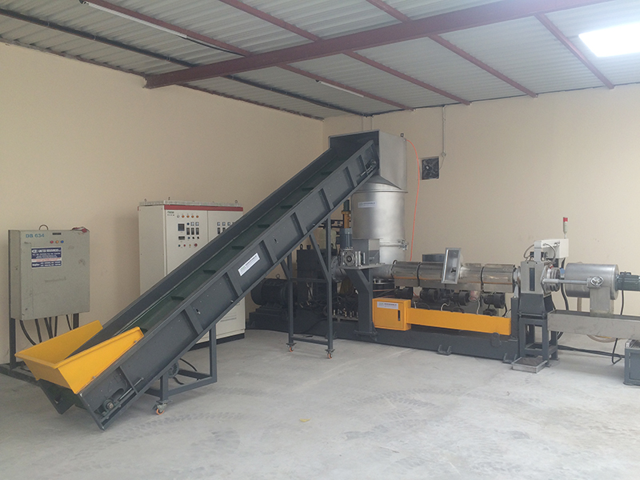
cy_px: 240
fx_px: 536
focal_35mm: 29
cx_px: 320
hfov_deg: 61.7
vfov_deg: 48.2
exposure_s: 1/120
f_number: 2.2
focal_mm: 4.15
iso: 50
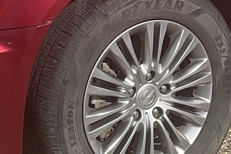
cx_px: 254
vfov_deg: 8.6
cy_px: -17
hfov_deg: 12.8
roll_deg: +2.2
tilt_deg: -13.9
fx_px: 1014
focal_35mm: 158
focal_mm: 3
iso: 16
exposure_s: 1/2141
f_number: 1.8
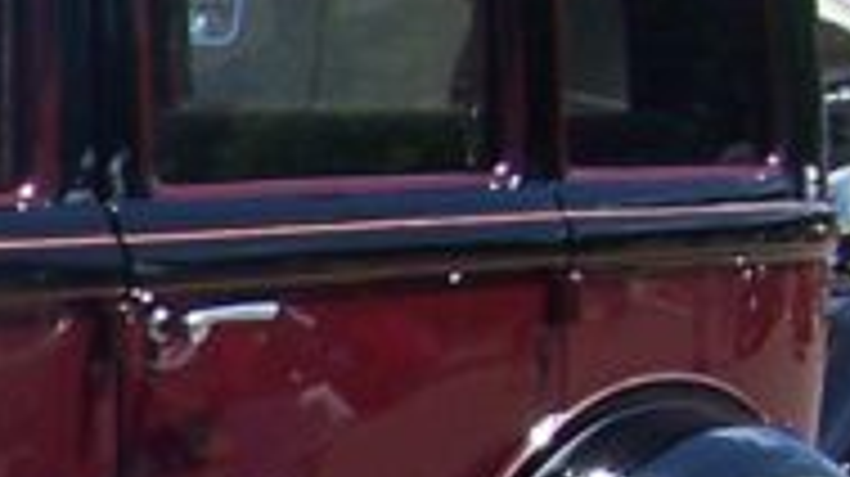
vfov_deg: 6.0
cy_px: 608
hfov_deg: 10.0
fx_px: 4527
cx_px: -819
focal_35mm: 201
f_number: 5.6
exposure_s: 1/350
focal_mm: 5.6
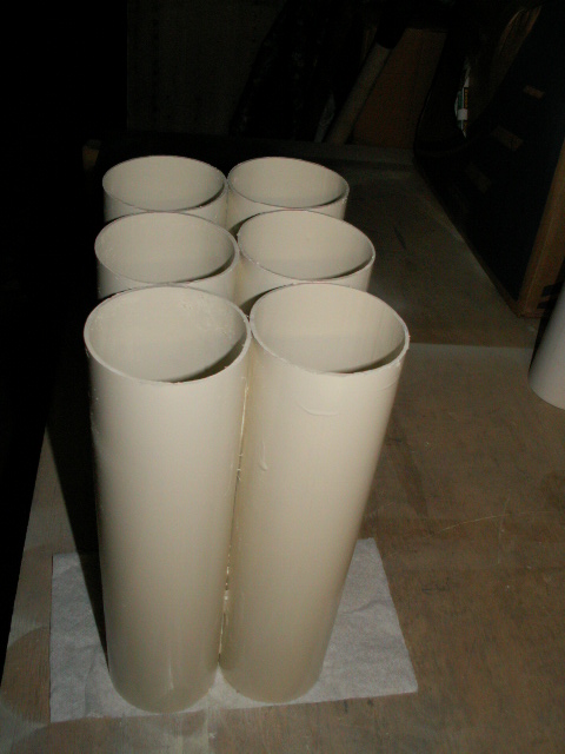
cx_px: 282
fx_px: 762
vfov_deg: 52.6
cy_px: 377
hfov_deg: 40.7
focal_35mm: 35
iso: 160
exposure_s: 1/40
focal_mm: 5.86
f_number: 3.2
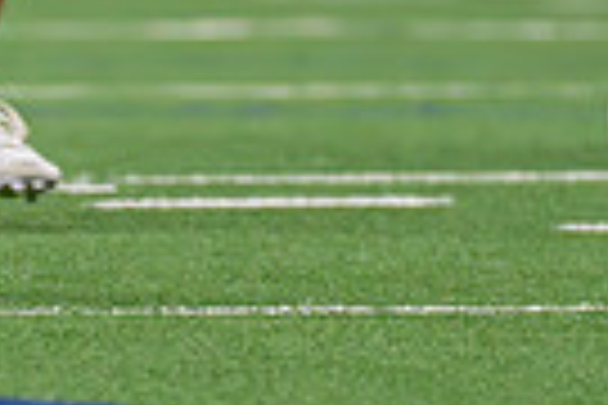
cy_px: -456
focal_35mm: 1328
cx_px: 121
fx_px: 22427
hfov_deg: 1.6
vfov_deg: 1.0
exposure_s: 1/1600
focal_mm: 200
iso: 4000
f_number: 2.8
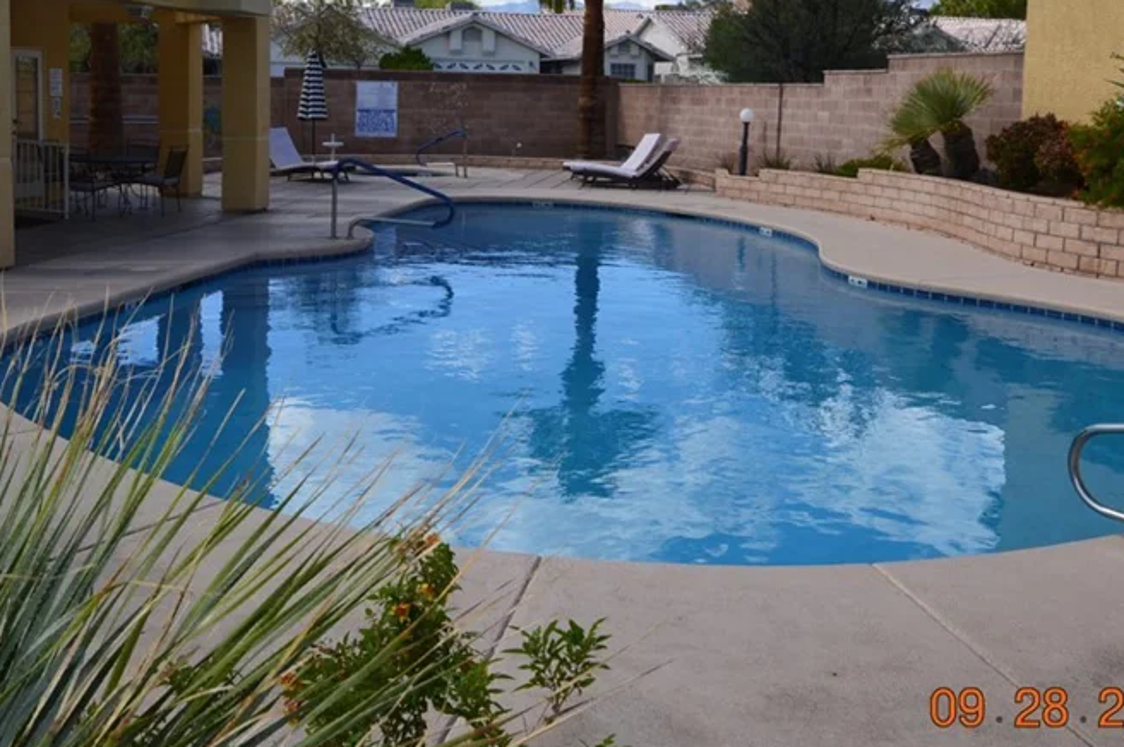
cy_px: 211
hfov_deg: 48.6
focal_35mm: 40
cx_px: 495
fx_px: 1241
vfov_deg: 33.0
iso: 100
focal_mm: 17
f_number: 9
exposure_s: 1/200
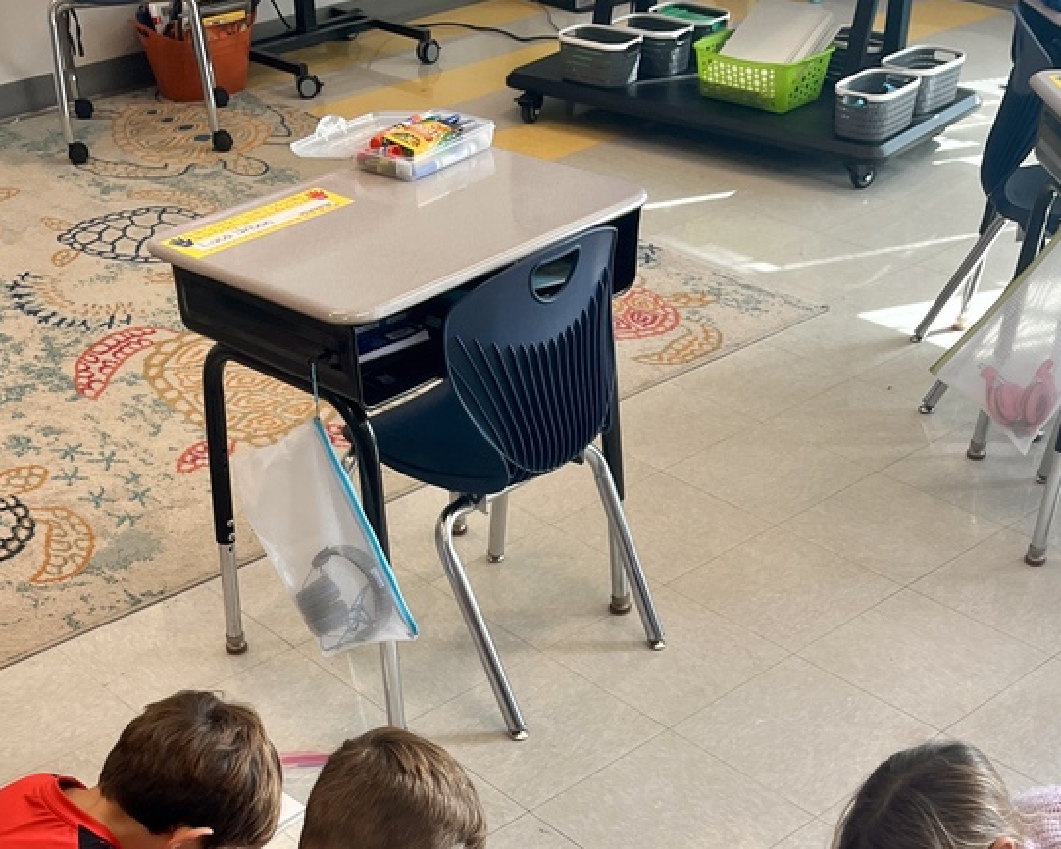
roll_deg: +4.4
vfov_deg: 29.0
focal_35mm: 48
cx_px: 498
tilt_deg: -42.8
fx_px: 1508
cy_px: 888
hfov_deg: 38.8
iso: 100
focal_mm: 5.1
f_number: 1.6
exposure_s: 1/120
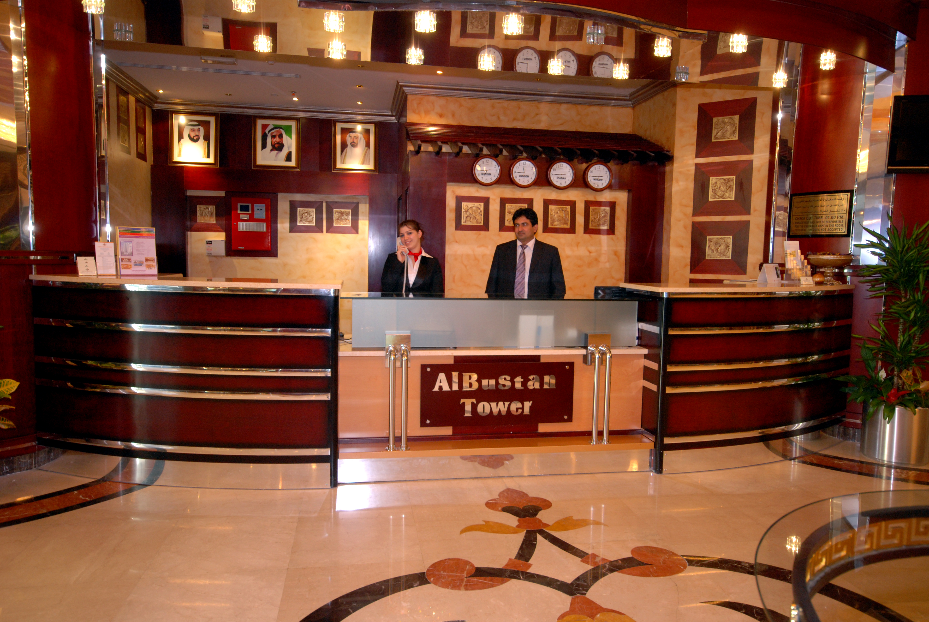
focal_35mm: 26
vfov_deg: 50.5
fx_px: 659
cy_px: 311
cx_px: 464
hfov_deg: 70.4
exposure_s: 1/20
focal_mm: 17
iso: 400
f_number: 5.6
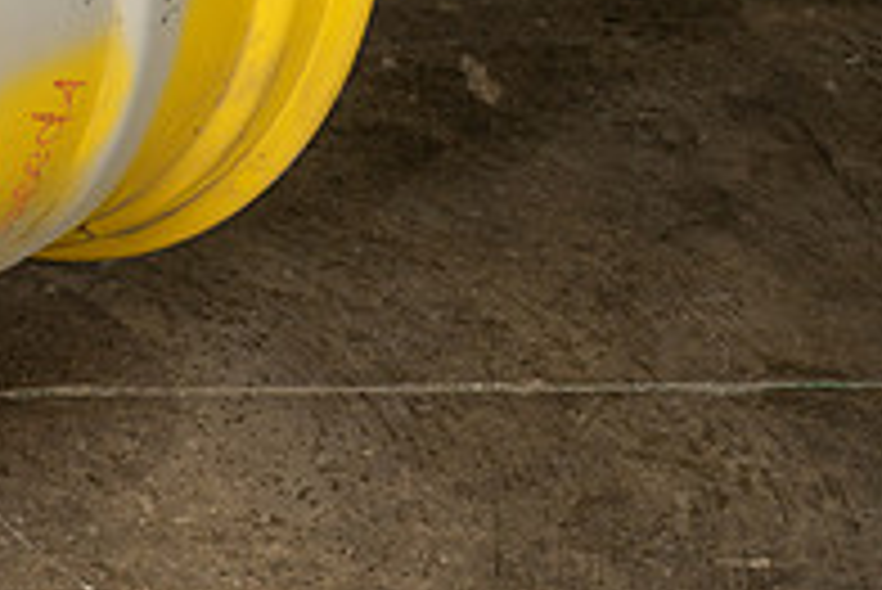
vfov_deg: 9.4
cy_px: 7
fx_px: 3555
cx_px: -369
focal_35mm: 145
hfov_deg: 13.5
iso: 500
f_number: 5.6
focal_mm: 49
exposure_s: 1/100
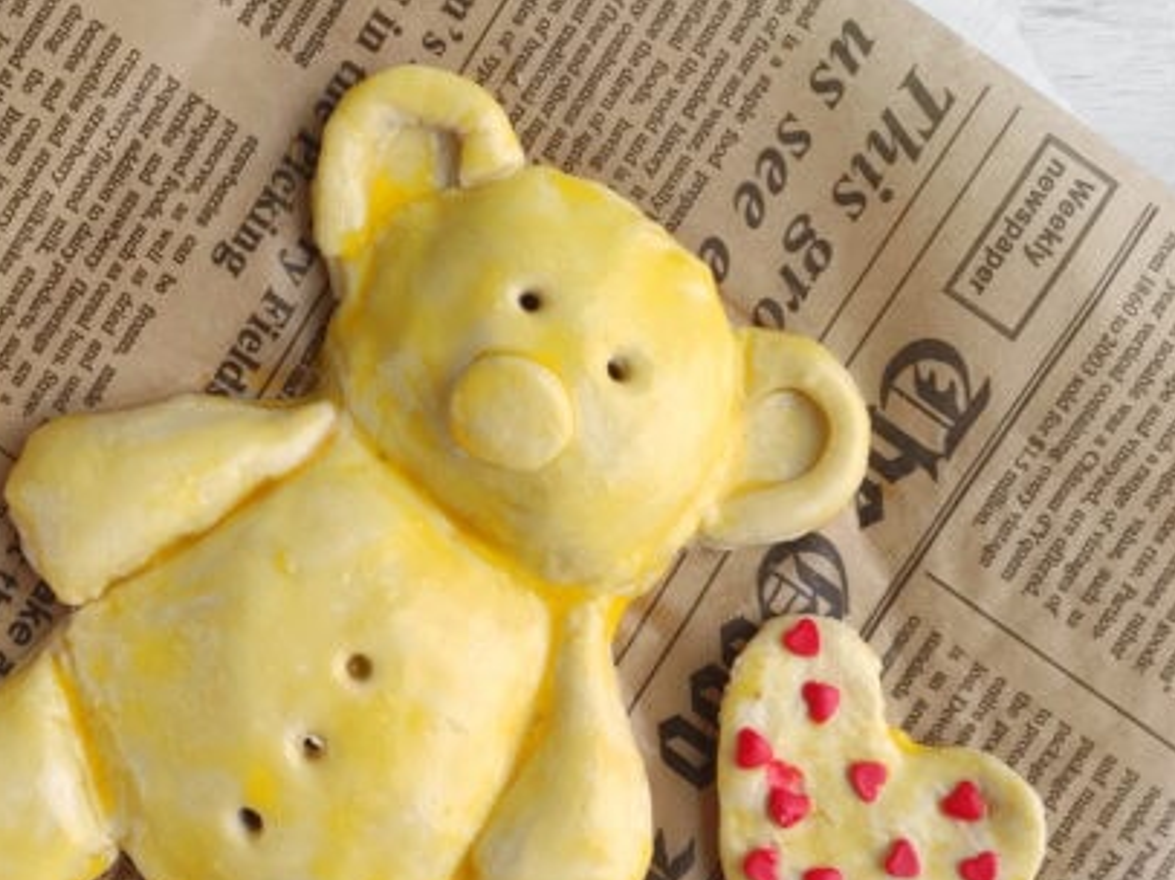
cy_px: 601
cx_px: 318
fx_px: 1255
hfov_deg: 48.5
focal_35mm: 37
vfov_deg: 38.1
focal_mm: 5.4
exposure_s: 1/100
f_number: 1.9
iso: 92
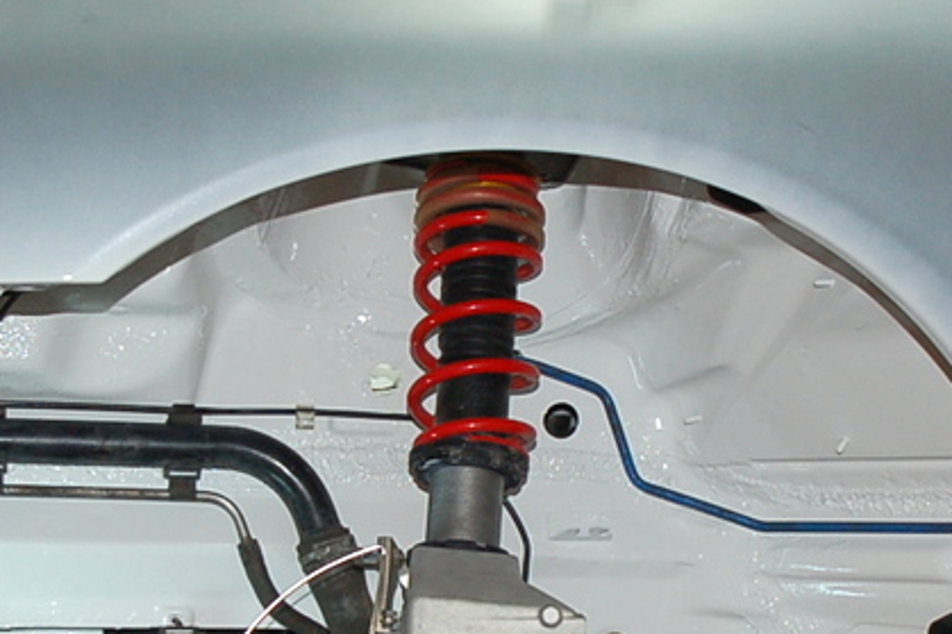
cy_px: 547
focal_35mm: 110
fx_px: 2908
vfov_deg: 12.4
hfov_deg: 18.6
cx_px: 479
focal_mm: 30
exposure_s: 1/60
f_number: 4
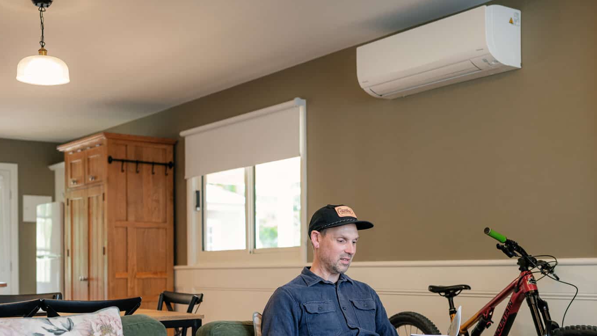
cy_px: 285
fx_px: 855
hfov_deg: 38.5
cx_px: 309
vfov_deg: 21.8
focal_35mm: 54
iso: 400
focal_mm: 35
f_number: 2
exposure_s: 1/160
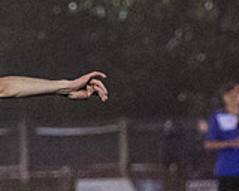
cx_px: -103
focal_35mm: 762
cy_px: 226
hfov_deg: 2.5
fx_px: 5390
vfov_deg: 2.0
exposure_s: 1/1250
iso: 6400
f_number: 2.8
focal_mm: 103
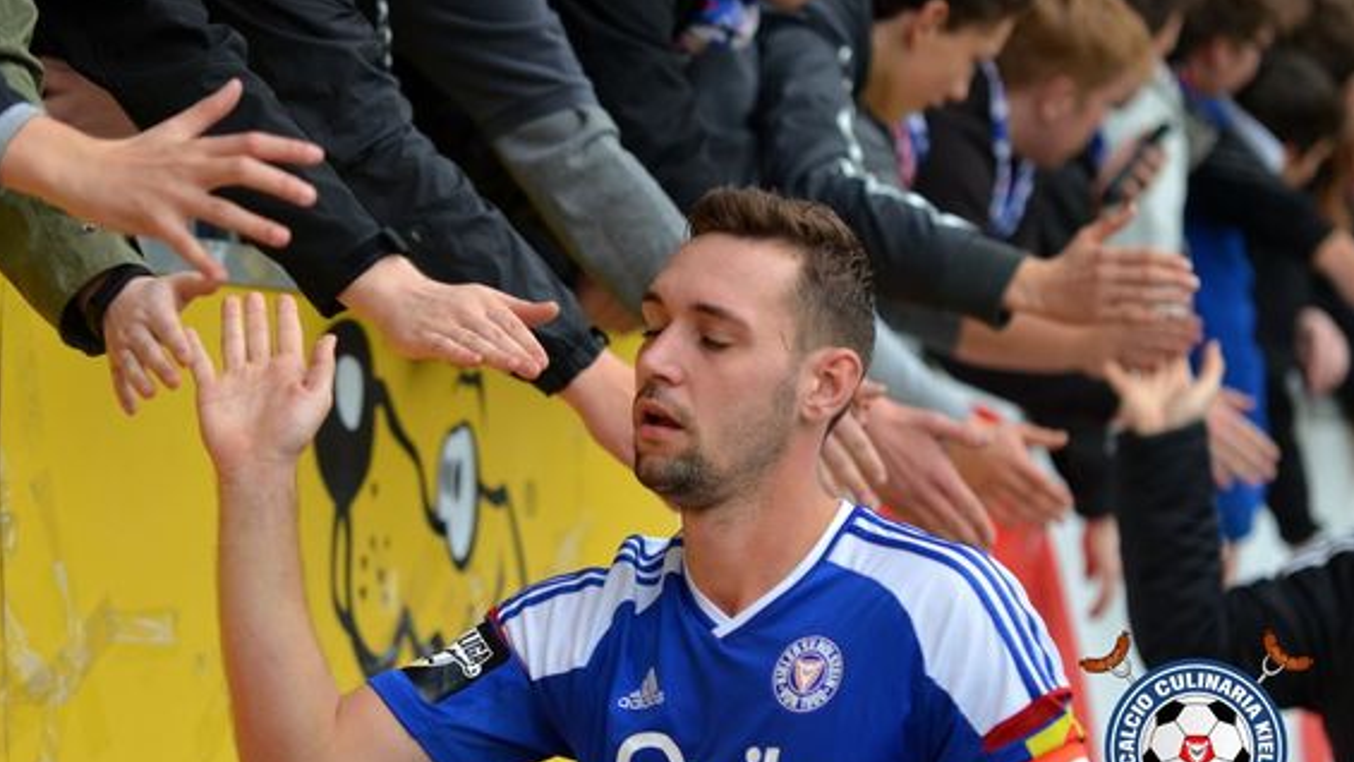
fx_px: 6356
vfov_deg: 6.9
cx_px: 673
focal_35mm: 177
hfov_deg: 12.2
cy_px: 437
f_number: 2.8
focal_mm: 112
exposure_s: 1/800
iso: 800
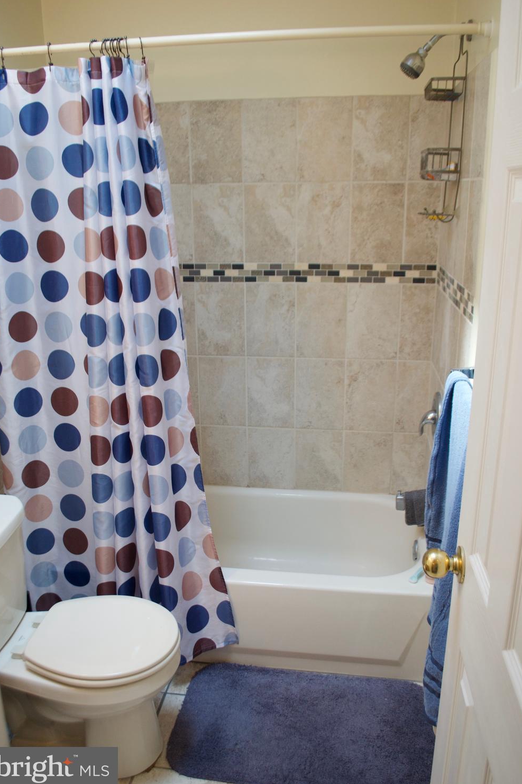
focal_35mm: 28
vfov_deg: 65.5
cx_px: 257
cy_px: 384
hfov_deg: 46.4
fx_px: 609
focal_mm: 18
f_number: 4
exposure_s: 1/60
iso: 400
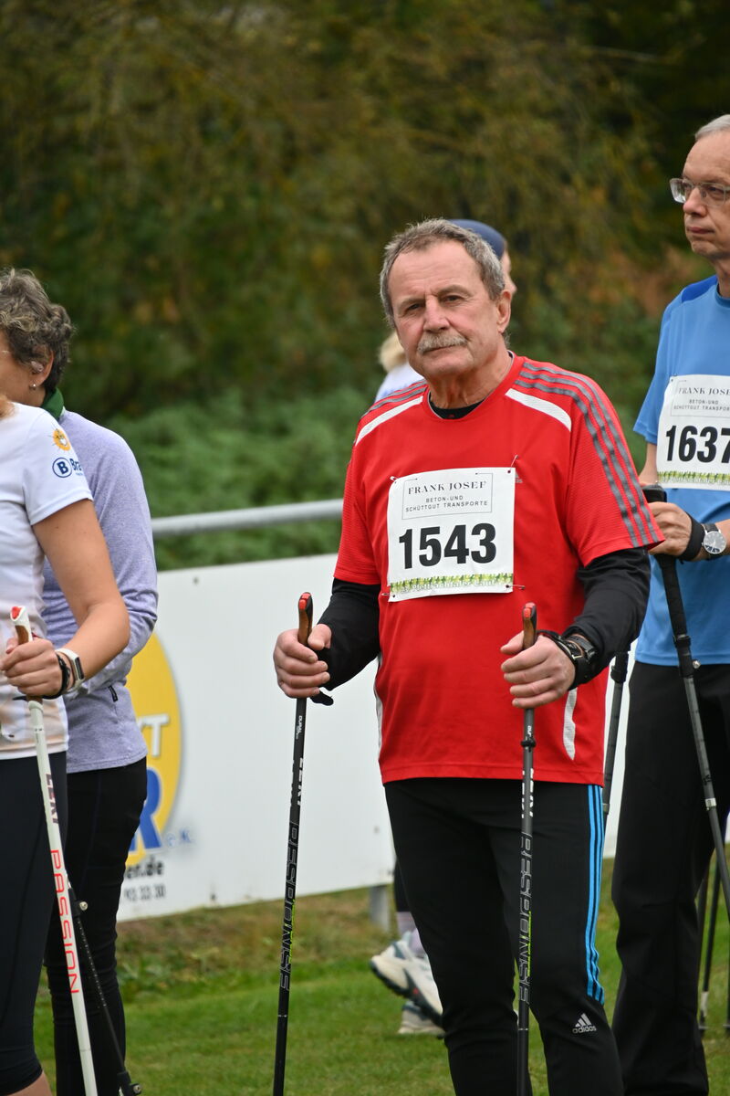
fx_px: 13686
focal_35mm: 450
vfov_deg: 4.6
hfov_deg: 3.1
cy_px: 548
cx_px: 365
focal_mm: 300
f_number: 6.3
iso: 800
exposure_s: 1/640
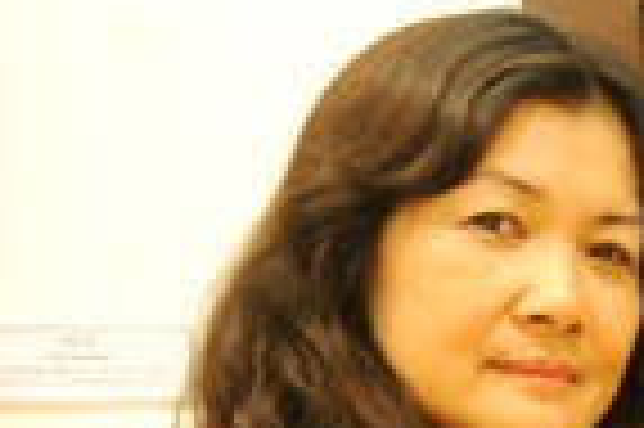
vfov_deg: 5.8
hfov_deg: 8.3
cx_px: 1333
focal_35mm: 234
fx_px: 4185
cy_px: 768
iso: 1000
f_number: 4.5
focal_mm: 35
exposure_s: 1/10
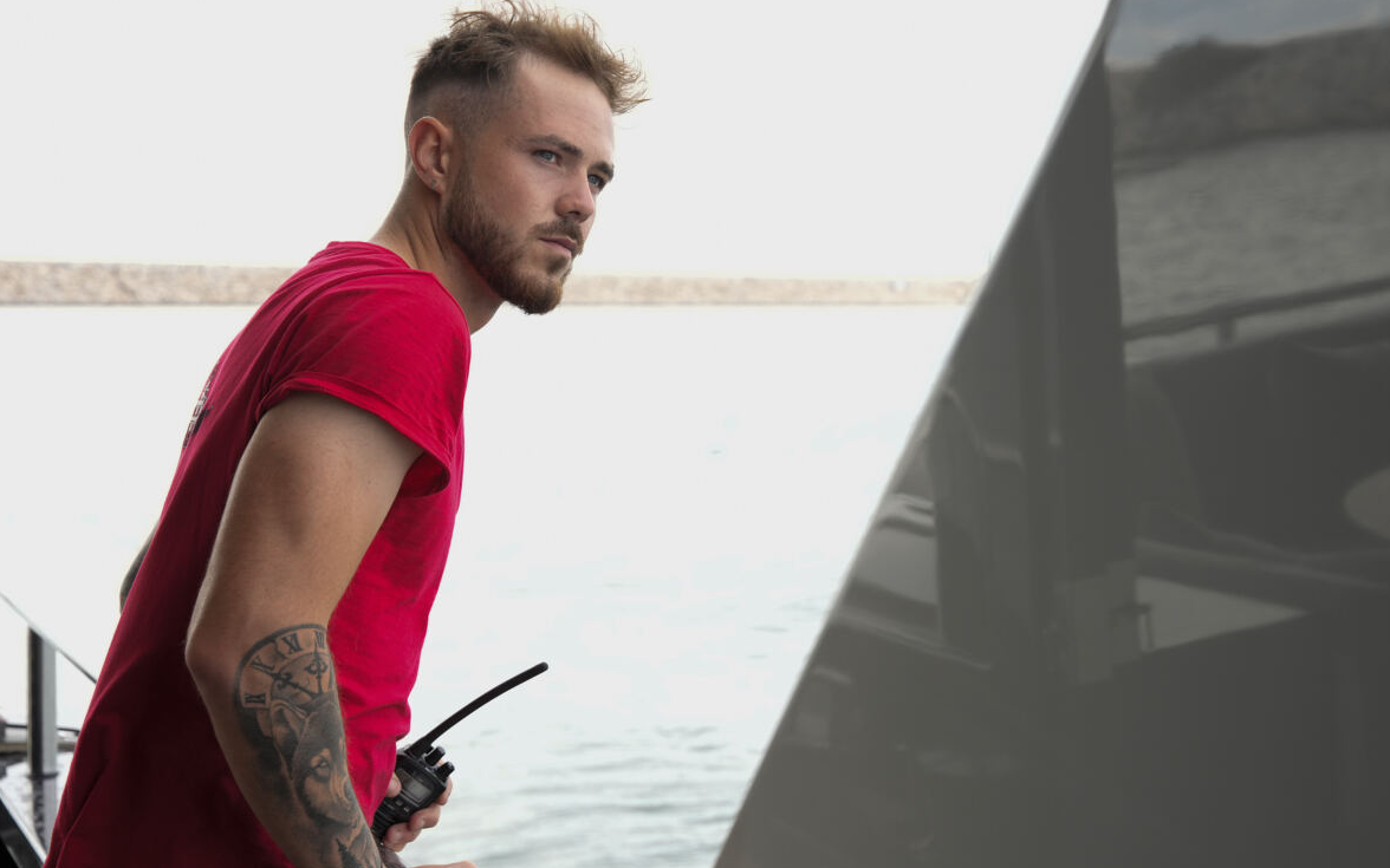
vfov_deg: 24.7
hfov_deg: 38.7
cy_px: 410
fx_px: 1982
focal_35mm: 52
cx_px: 707
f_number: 5.6
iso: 1600
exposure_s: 1/1000
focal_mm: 50.3
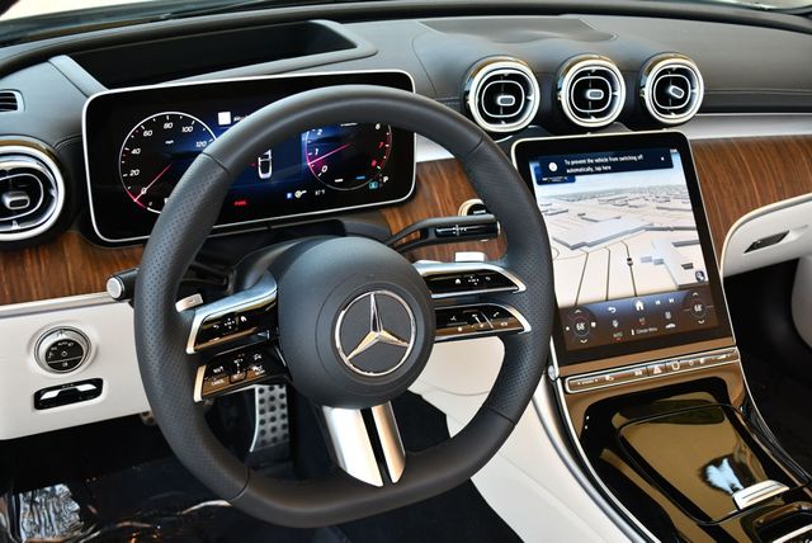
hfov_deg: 48.4
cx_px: 406
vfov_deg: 33.5
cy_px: 272
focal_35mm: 40
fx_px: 903
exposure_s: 1/250
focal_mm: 20
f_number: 3.8
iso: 500
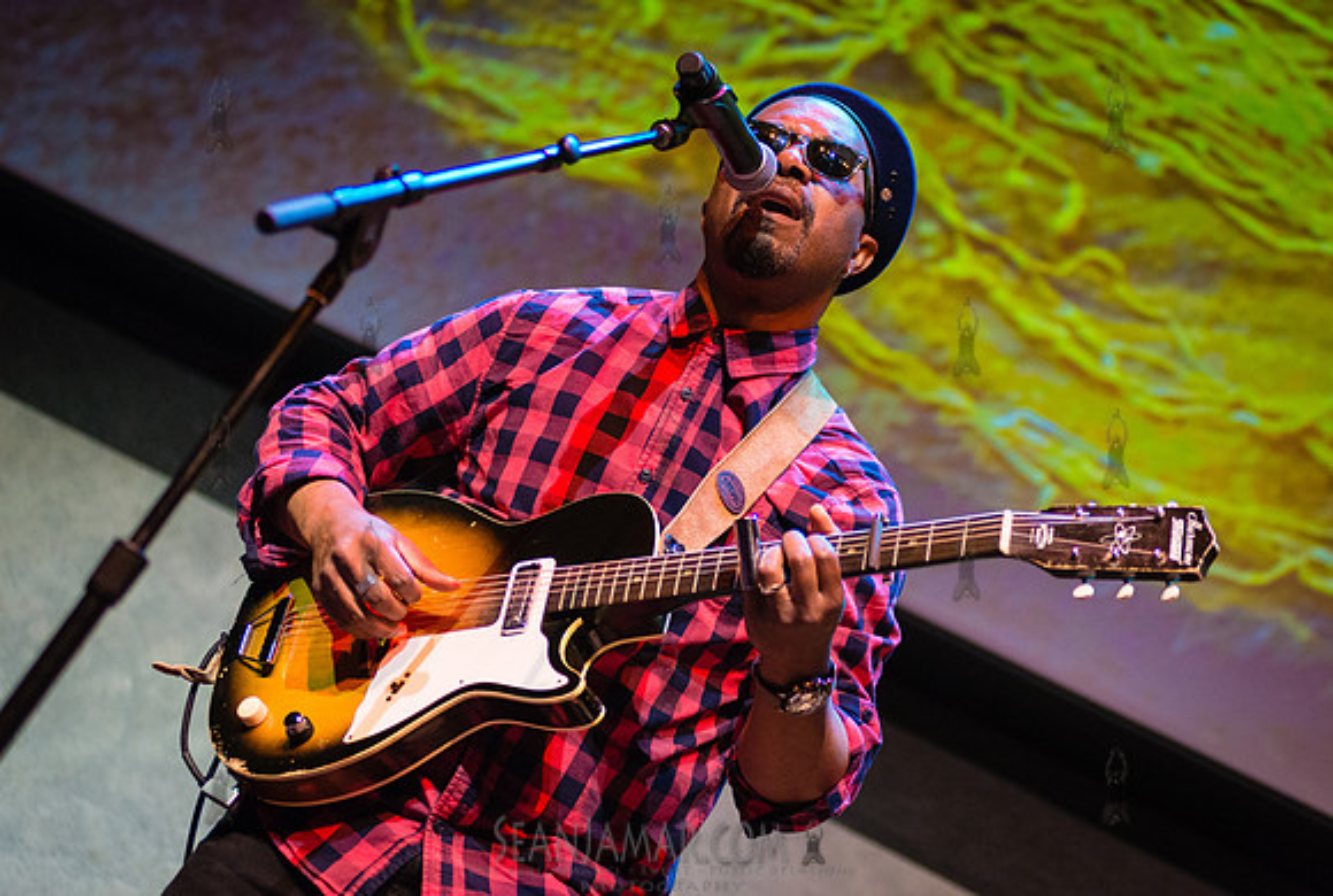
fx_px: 3151
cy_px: 423
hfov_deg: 23.9
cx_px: 709
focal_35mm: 85
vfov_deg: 16.2
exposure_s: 1/400
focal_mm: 80
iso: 3200
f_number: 2.8
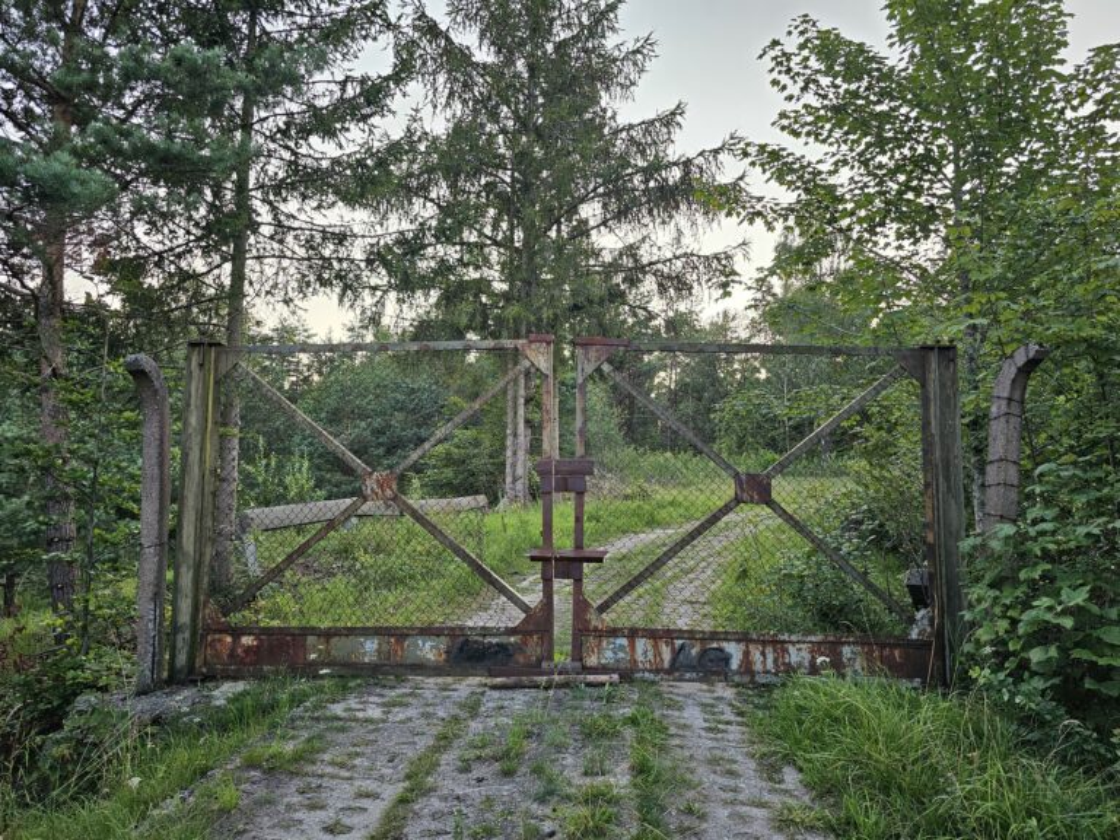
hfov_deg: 73.9
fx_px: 744
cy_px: 420
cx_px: 560
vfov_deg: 58.9
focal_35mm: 23
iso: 64
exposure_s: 1/100
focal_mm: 6.3
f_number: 1.7
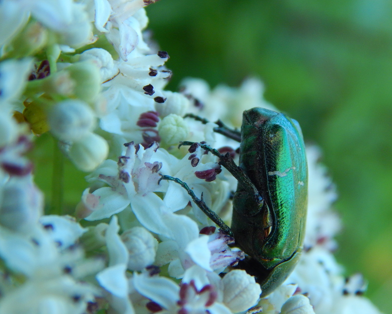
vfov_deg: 15.7
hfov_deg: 19.6
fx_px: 1137
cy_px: 158
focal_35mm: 98
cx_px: 210
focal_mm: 16.6
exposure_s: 1/250
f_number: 4.4
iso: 250
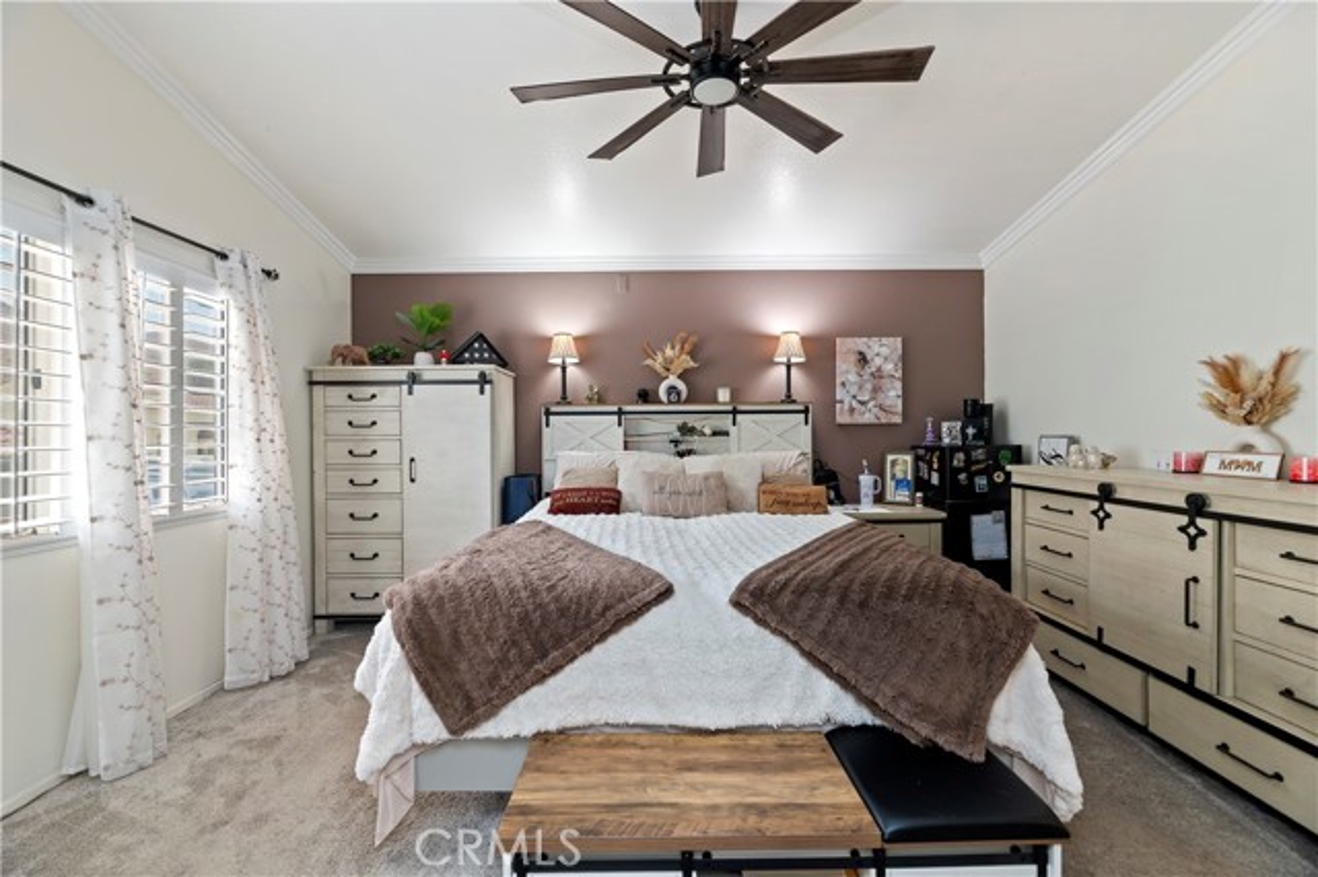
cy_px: 438
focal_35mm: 14
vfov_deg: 81.1
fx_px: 512
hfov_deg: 104.3
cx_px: 659
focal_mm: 14
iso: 500
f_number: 10
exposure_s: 1/5
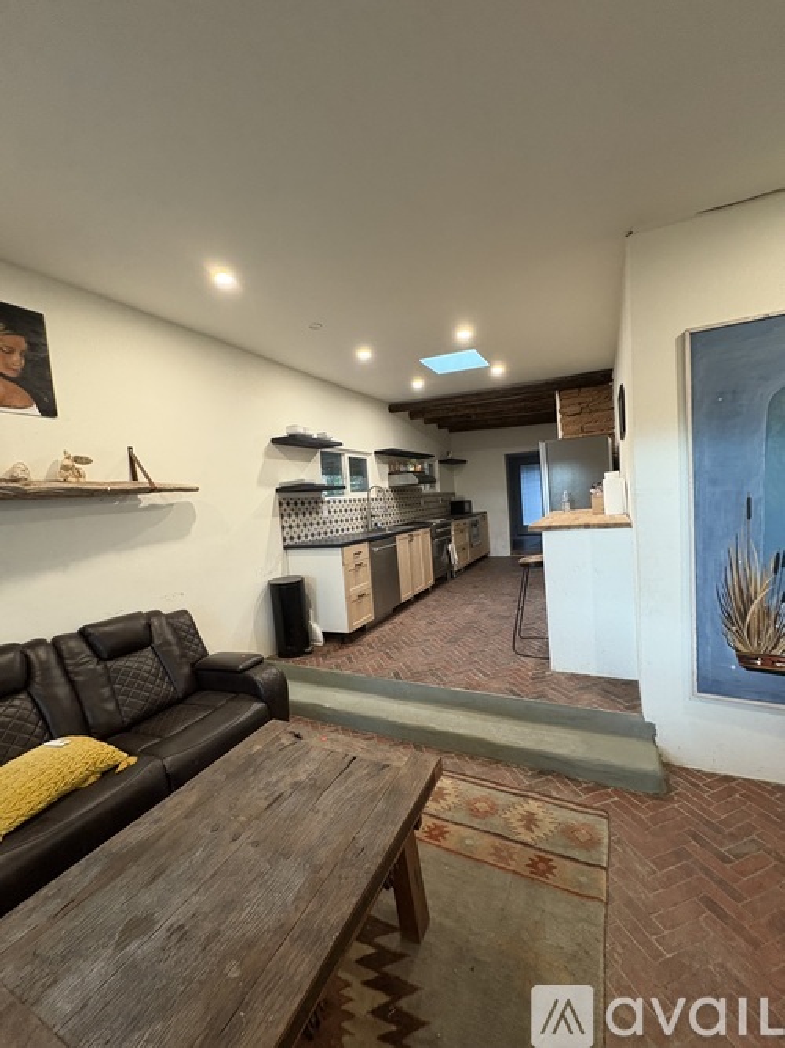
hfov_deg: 85.7
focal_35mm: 14
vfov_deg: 102.1
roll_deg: +5.1
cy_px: 524
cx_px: 392
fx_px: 423
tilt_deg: -2.5
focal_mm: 2.22
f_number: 2.2
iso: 320
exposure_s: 1/60
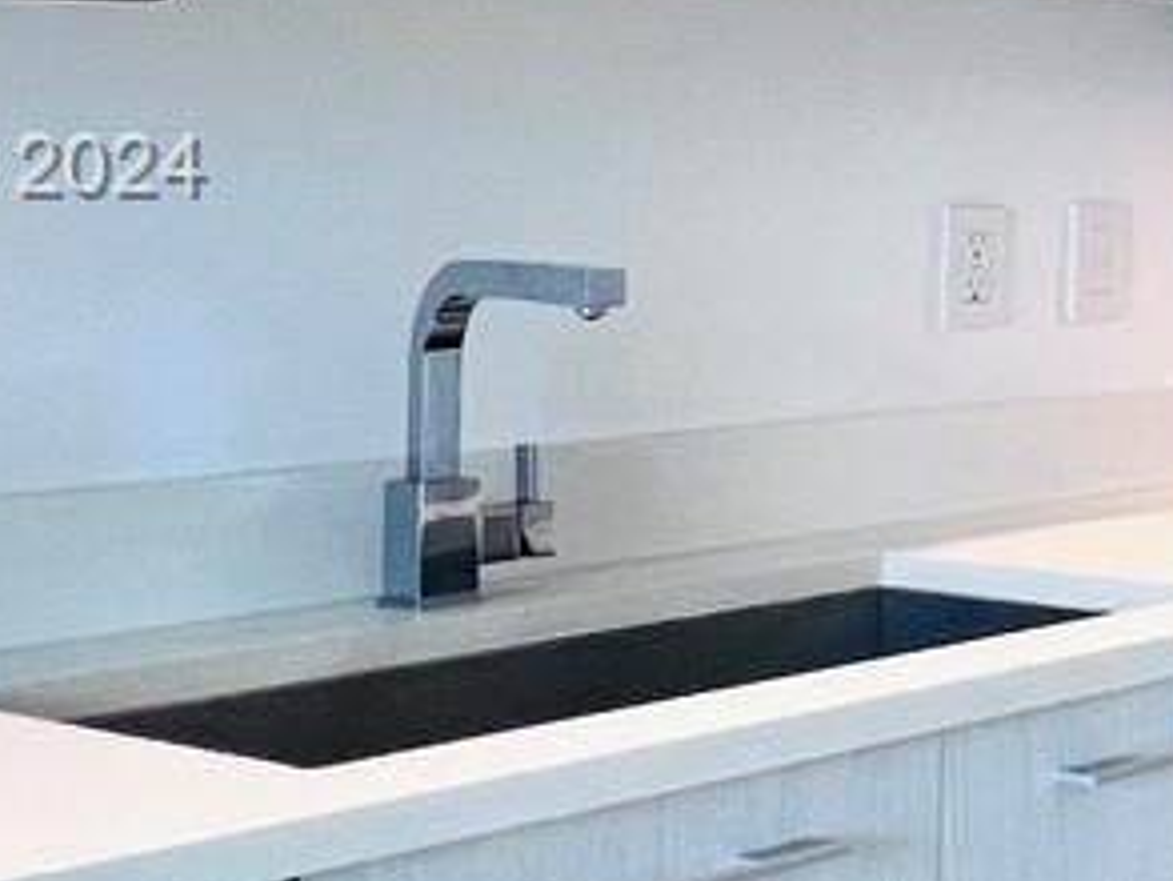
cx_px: 2126
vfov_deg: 20.5
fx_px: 2407
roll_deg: -0.5
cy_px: 172
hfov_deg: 19.9
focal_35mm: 71
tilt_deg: +0.4
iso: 125
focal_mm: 1.57
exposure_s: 1/120
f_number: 1.8
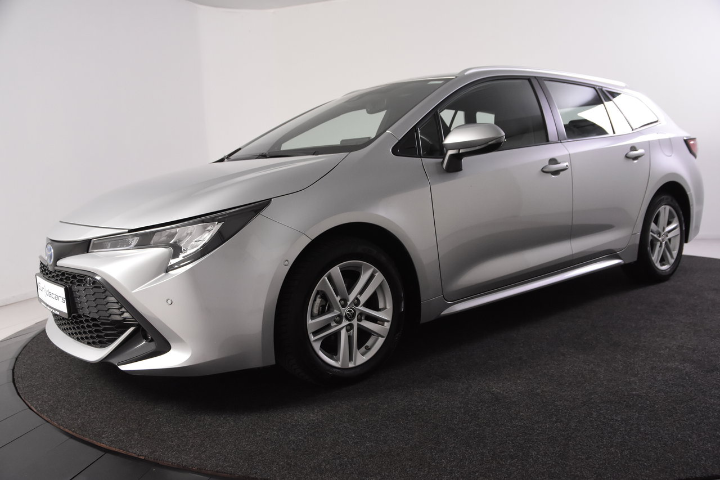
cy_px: 240
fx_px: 660
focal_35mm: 33
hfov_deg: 57.2
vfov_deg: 40.0
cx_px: 360
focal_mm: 22
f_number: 4.5
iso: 1600
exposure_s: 1/80
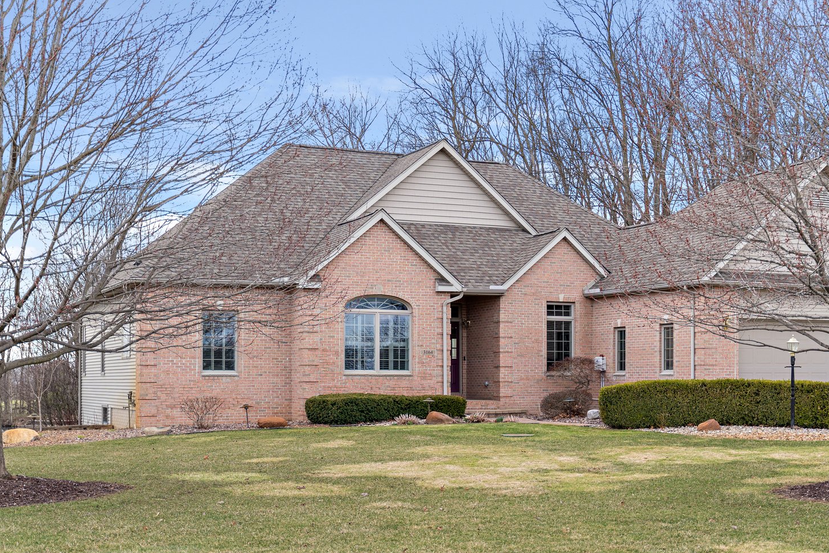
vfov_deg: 25.8
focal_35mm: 52
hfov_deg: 38.1
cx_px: 479
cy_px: 375
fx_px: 1197
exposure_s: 1/1000
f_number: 2.8
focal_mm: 37
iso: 400
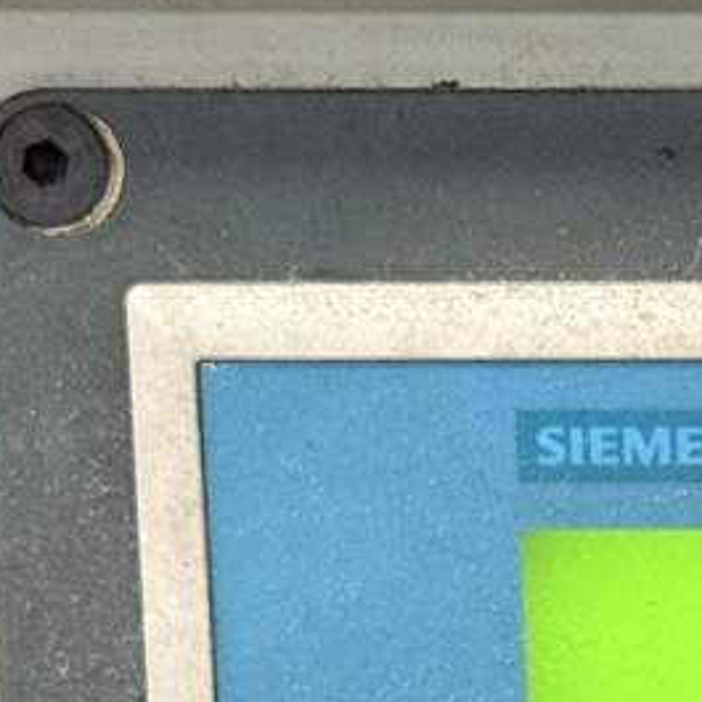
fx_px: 4703
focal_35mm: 205
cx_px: 1404
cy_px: 877
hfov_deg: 8.1
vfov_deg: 8.4
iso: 250
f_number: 1.78
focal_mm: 6.76
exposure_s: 1/40
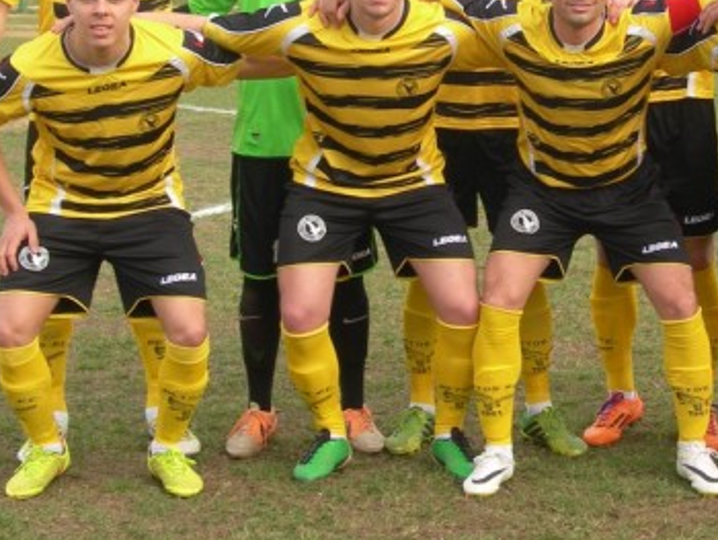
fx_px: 2387
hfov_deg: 17.0
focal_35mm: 115
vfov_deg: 12.8
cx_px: 546
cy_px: 122
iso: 50
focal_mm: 12.7
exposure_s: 1/84
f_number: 5.9
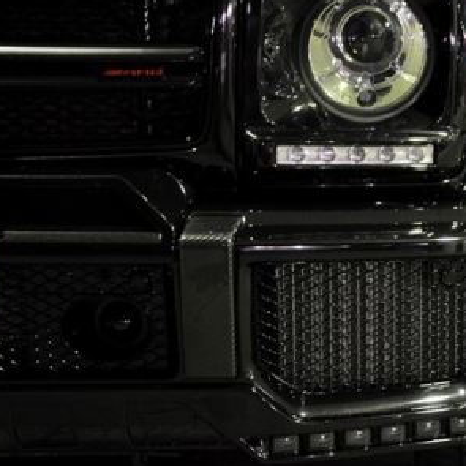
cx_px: 447
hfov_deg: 20.8
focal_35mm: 81
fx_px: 1234
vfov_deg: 21.4
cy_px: 263
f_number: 4.2
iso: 900
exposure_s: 1/8
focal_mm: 32
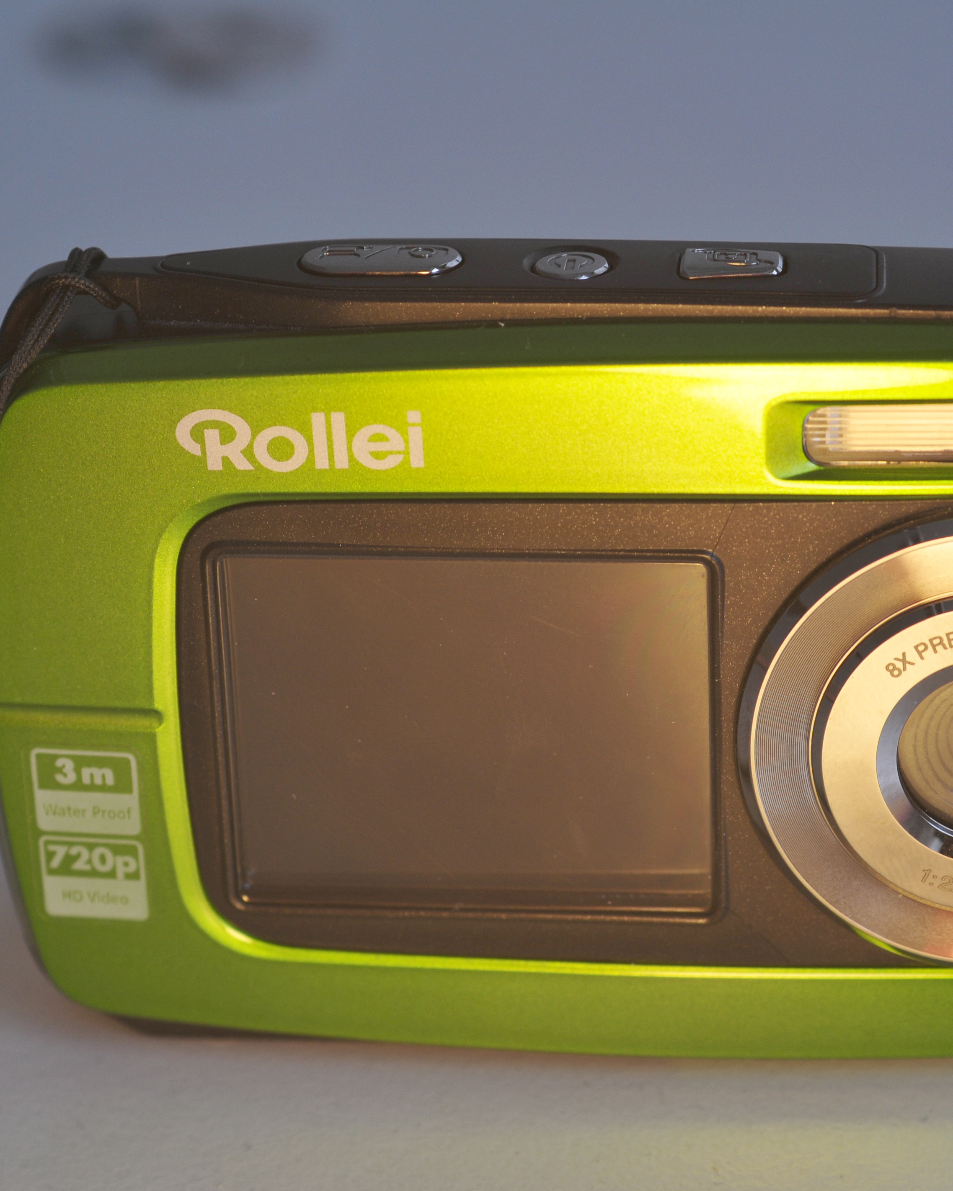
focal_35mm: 106
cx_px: 570
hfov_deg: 14.5
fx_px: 3737
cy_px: 596
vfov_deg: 18.1
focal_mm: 50
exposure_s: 1/60
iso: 200
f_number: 6.3
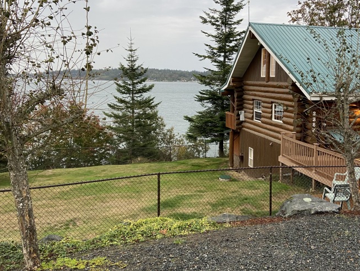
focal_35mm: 32
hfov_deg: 56.3
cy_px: 118
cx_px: 220
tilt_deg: -6.2
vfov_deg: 44.1
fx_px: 333
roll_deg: +0.2
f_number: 1.8
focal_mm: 4.25
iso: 125
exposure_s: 1/60
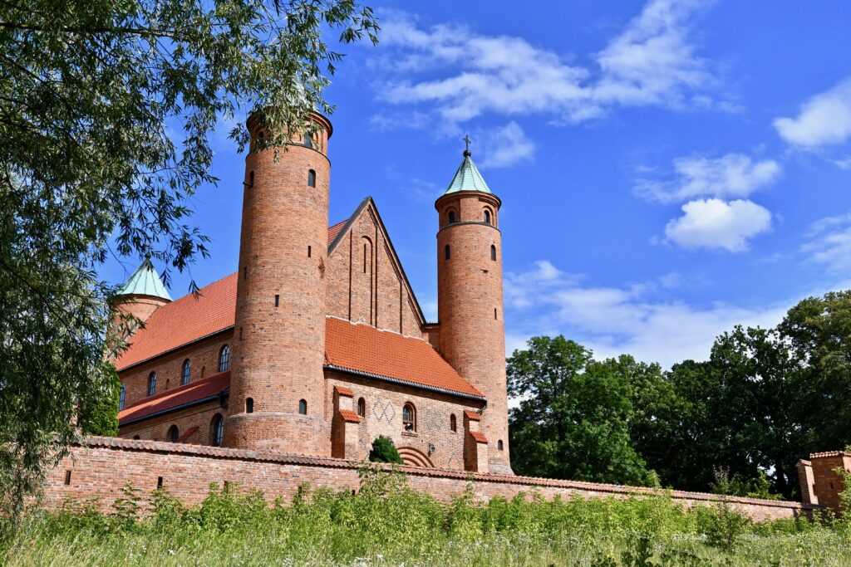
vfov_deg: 36.9
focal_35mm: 36
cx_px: 426
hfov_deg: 53.1
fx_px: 851
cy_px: 284
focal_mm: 24
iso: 360
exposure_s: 1/8000
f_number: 2.8
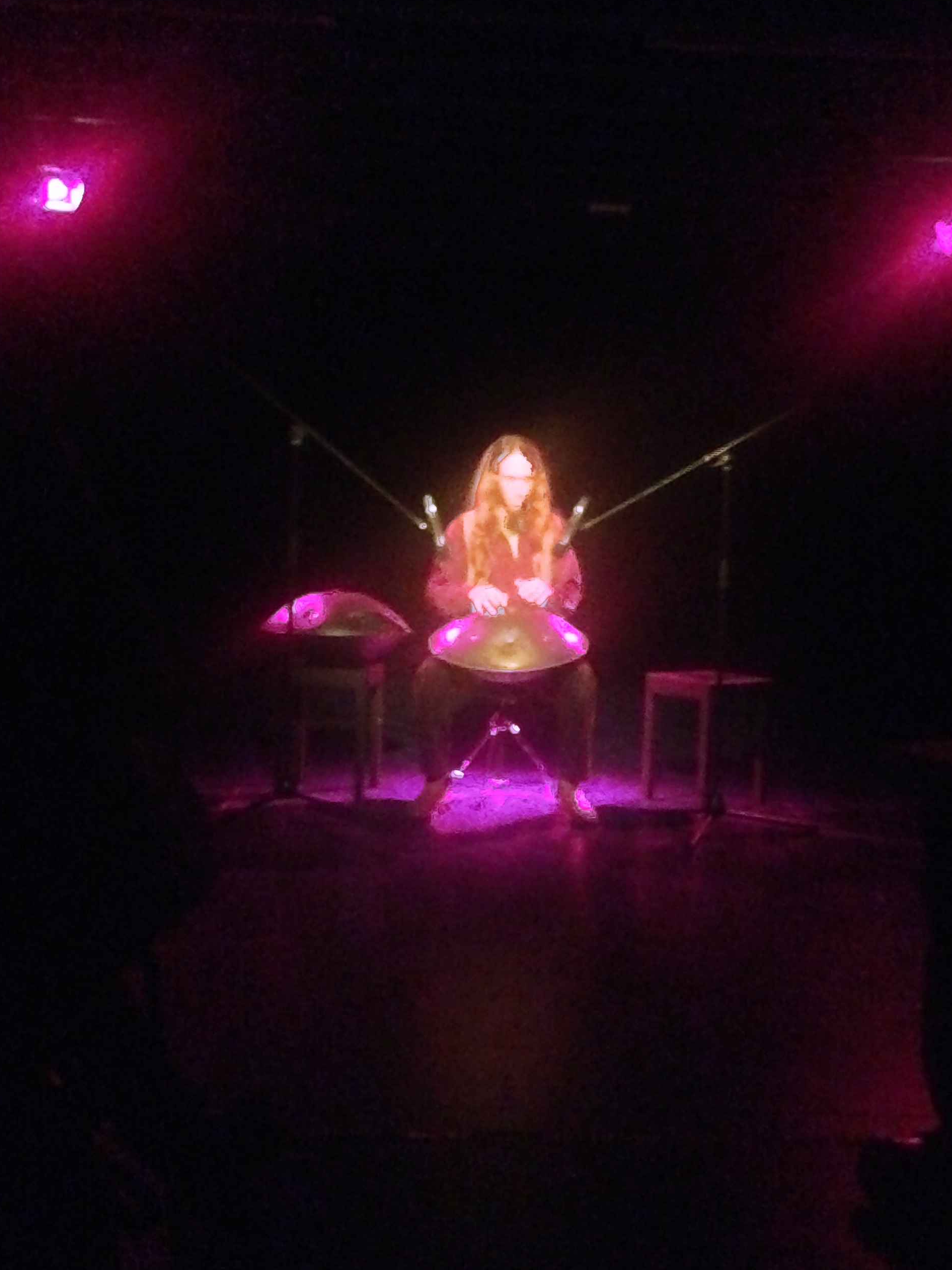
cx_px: 533
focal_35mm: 43
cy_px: 658
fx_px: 1577
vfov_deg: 43.8
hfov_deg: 33.6
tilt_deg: -2.3
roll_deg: -2.4
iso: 3200
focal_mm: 4.12
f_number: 2.4
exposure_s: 1/15
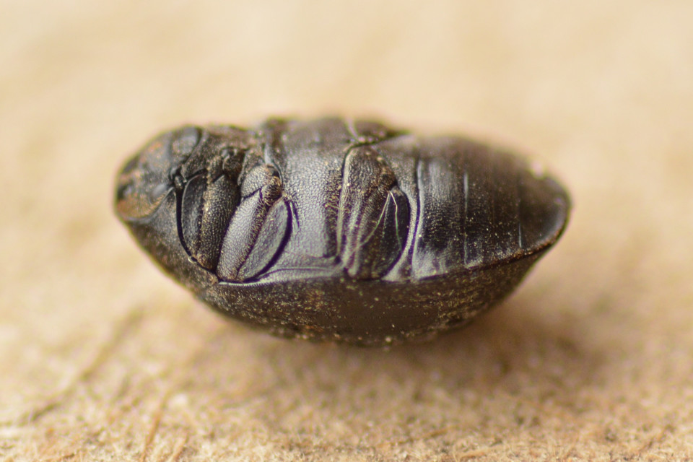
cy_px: 231
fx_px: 2887
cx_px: 346
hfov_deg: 13.7
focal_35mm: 150
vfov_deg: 9.1
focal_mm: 100
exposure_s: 1/400
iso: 400
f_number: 4.8
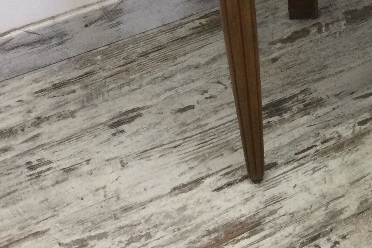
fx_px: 1023
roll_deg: -2.3
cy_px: -156
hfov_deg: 18.8
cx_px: 515
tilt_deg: -28.7
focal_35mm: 99
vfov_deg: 12.9
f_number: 2.4
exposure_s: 1/33
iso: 64
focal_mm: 3.3
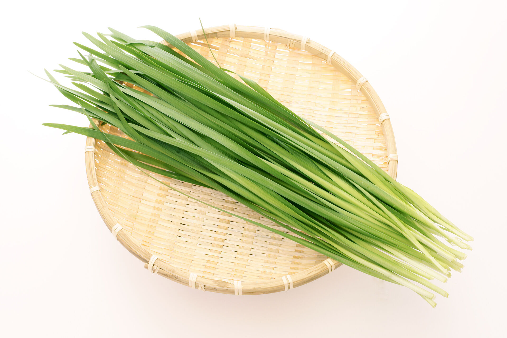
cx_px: 254
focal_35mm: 75
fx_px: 1056
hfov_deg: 27.0
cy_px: 169
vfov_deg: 18.2
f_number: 13
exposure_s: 1/100
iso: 200
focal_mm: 50
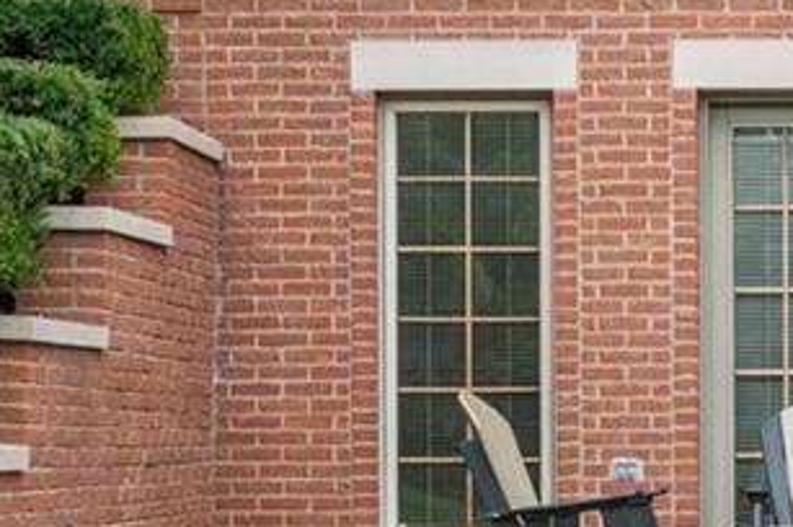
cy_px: 71
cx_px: 904
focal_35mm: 167
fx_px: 3675
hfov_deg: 12.1
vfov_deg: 8.2
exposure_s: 1/2000
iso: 400
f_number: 1.8
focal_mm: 50
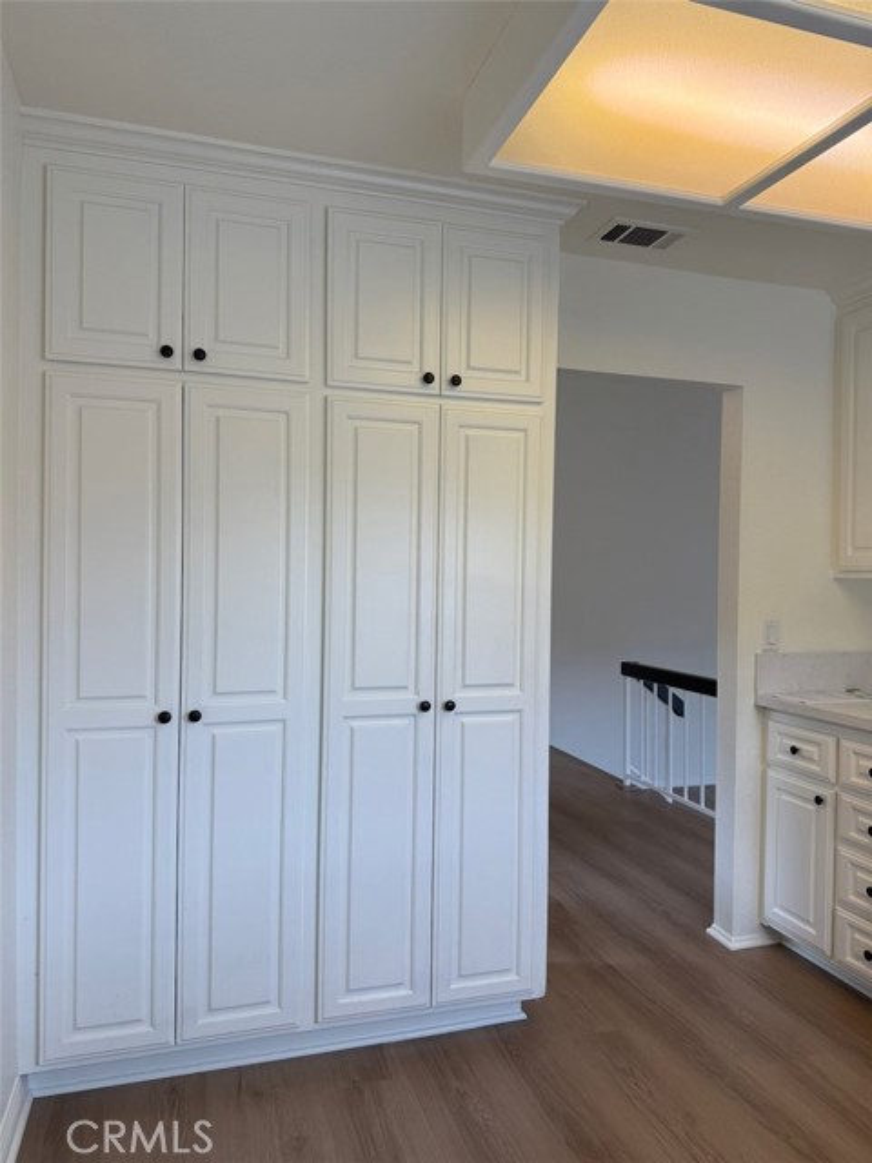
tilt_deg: -1.5
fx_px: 806
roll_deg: -1.6
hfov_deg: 56.8
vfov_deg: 71.6
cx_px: 436
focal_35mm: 24
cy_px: 582
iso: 100
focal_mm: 6.76
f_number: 1.78
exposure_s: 1/227
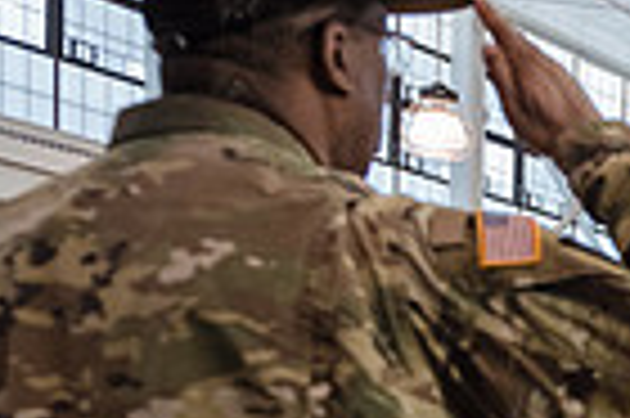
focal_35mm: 105
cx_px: 1146
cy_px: 673
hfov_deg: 16.3
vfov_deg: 12.2
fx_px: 1835
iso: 2000
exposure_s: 1/400
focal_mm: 24
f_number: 4
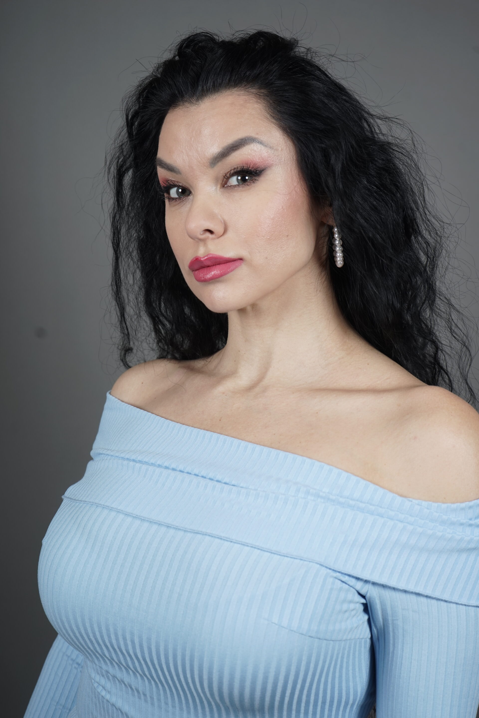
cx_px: 240
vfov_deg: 31.9
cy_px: 359
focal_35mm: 63
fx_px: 1256
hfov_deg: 21.6
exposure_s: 1/160
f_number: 6.3
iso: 100
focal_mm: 63
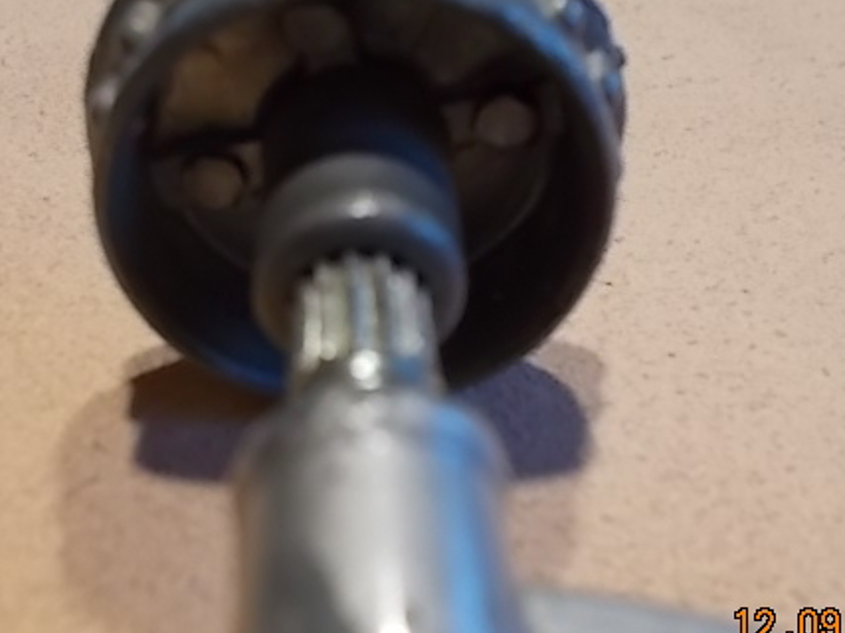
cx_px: 380
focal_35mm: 39
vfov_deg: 36.7
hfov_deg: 47.8
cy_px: 263
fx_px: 952
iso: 160
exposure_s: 1/25
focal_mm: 4.6
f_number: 3.2
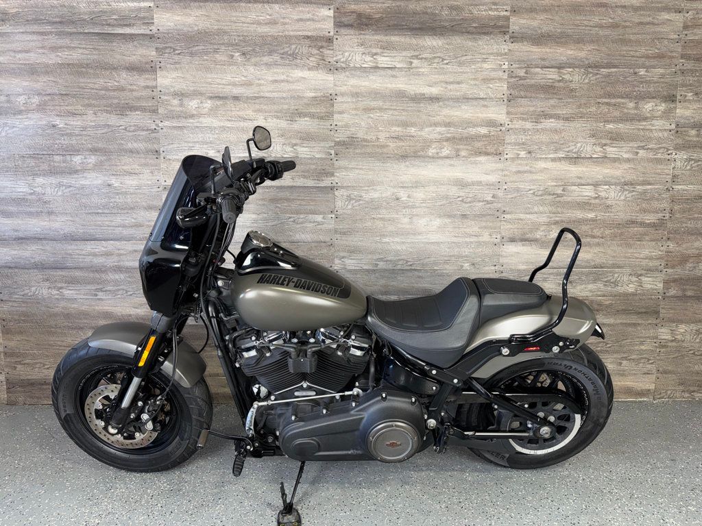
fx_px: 487
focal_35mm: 24
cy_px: 263
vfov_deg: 56.8
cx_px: 351
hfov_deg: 71.6
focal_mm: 6.76
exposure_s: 1/20
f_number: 1.78
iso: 100
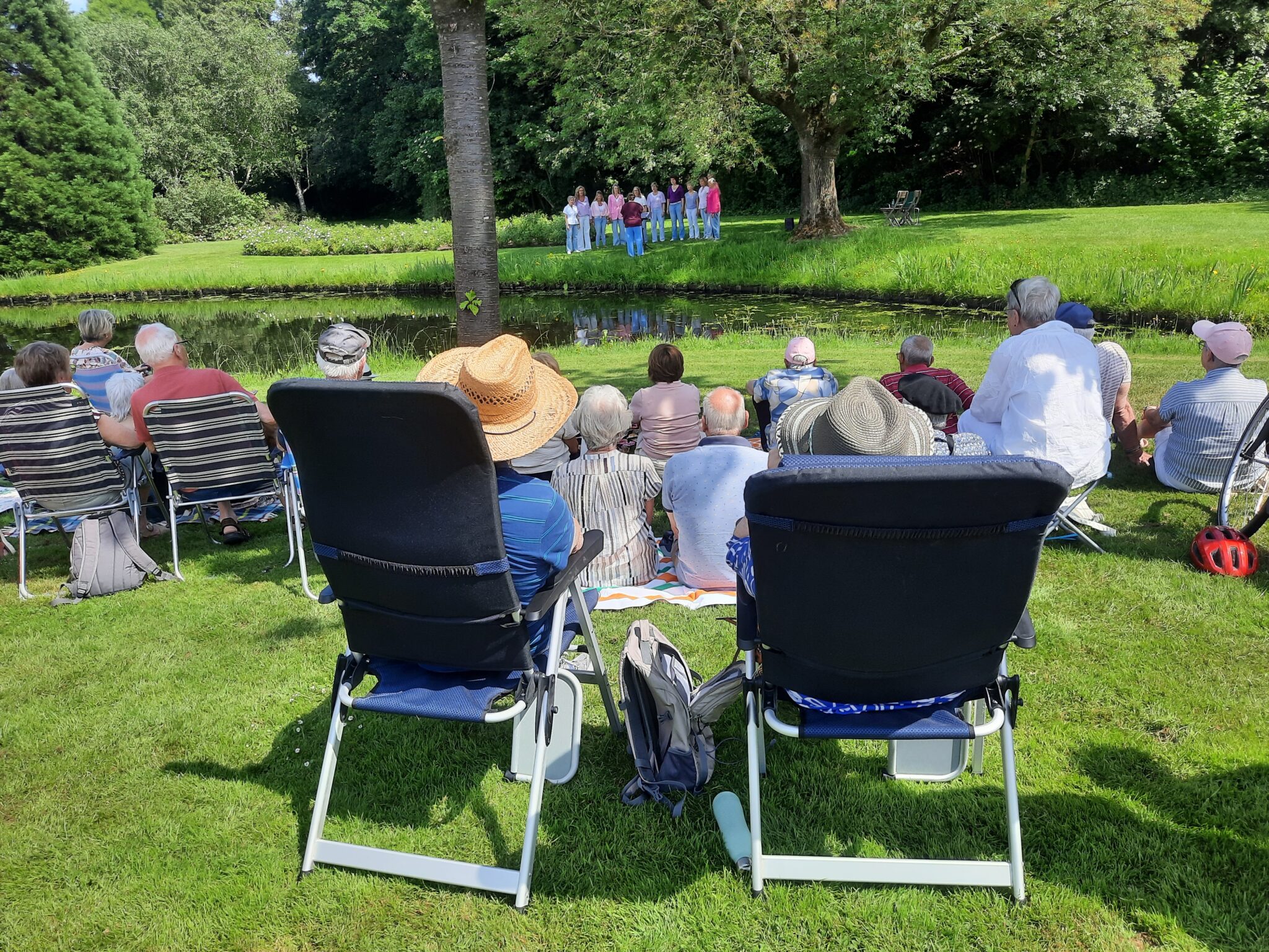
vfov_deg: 54.9
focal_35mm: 25
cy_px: 476
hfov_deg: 69.4
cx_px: 634
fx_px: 916
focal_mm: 4.6
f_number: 2
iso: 32
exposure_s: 1/587
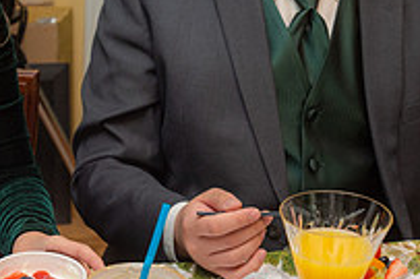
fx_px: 1166
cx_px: 147
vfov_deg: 13.6
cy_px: 74
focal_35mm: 100
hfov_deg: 20.4
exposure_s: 1/200
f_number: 4.5
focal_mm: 35
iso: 1250
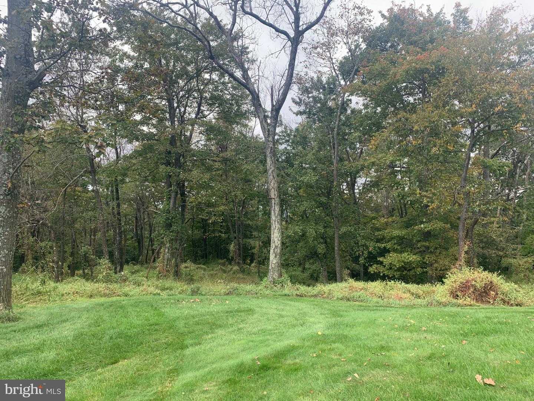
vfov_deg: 53.1
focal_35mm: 26
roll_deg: +0.5
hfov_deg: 67.3
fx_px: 401
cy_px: 200
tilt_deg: +1.7
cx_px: 267
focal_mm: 4.25
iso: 25
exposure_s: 1/400
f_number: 1.8
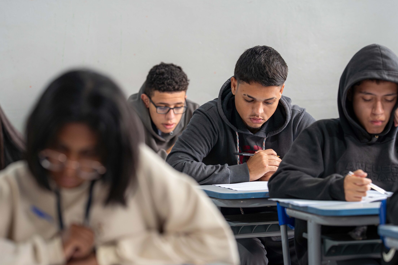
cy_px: 149
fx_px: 1736
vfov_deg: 8.7
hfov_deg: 13.1
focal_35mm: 157
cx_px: 220
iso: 800
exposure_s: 1/100
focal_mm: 135
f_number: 3.2
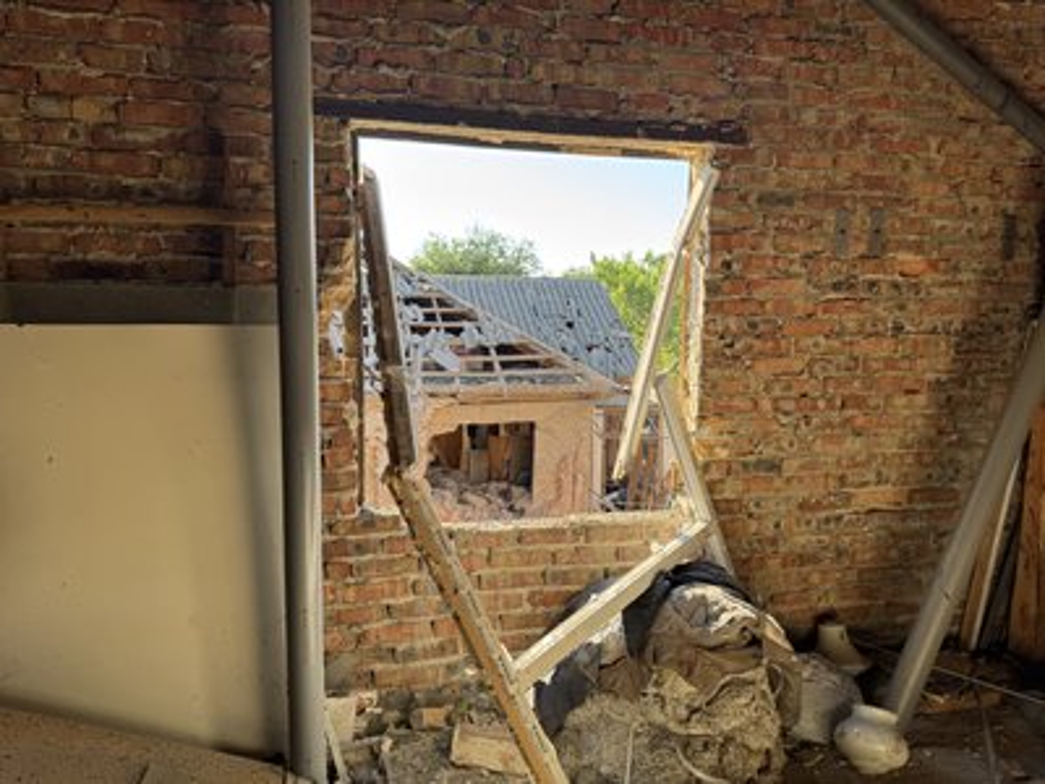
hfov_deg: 71.6
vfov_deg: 56.8
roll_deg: -0.3
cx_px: 522
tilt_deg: -7.5
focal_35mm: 24
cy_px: 392
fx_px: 725
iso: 80
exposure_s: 1/350
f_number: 1.78
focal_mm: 6.76
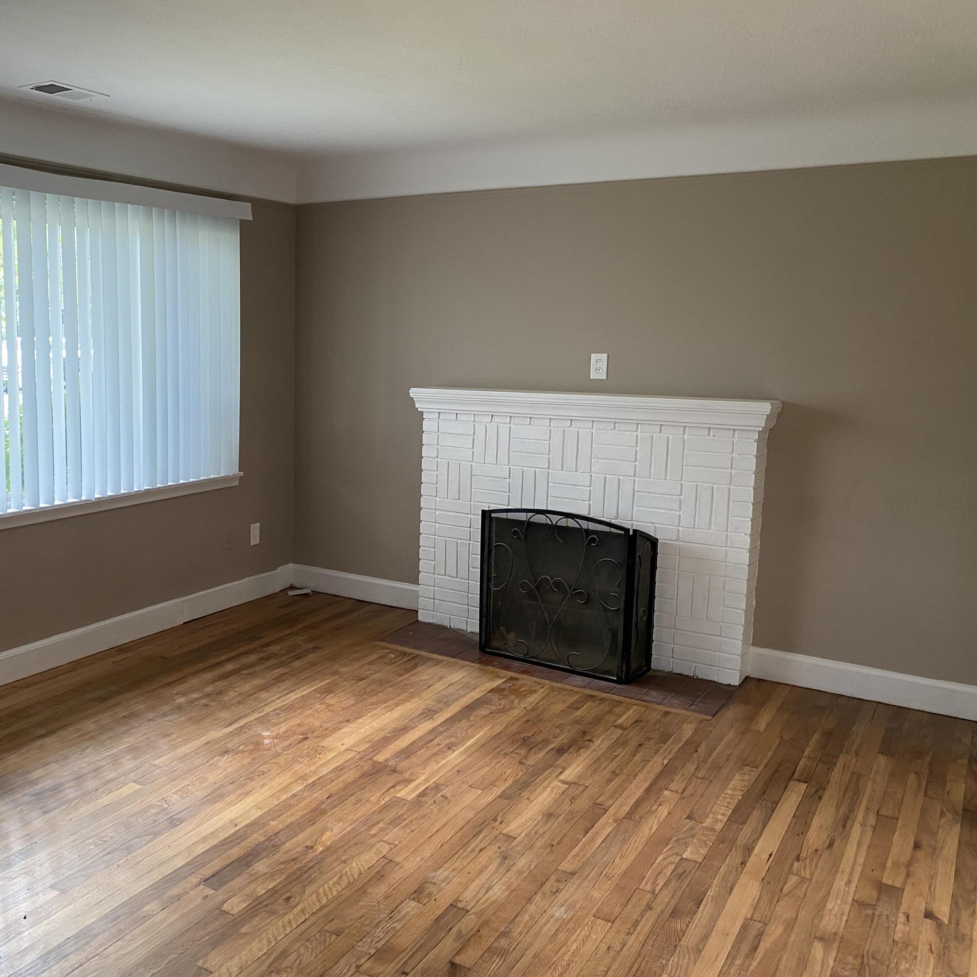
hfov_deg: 51.7
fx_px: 990
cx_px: 335
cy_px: 487
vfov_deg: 52.5
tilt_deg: -9.2
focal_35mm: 31
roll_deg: -1.0
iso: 125
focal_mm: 4.25
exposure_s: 1/60
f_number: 1.8
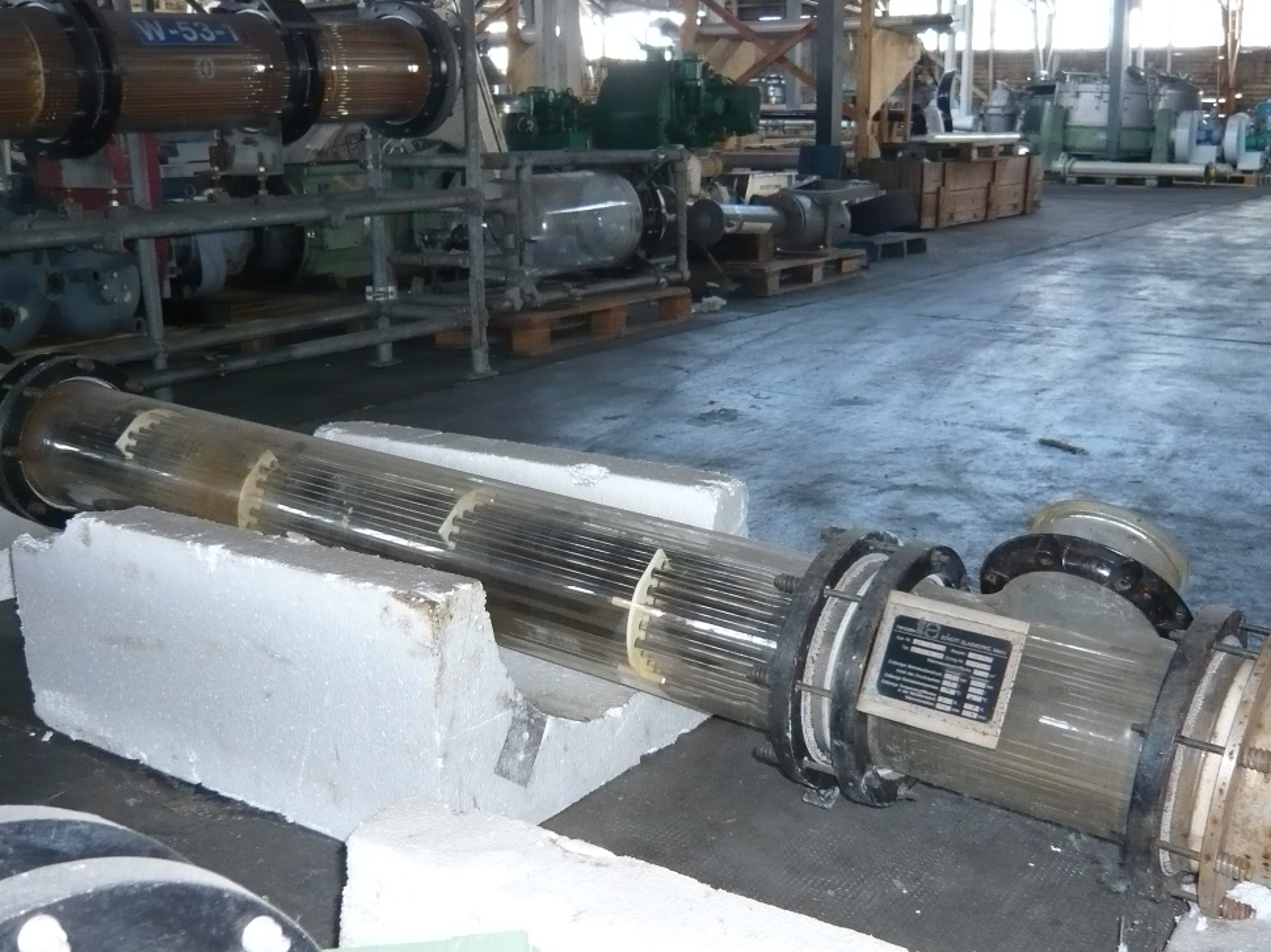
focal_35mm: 37
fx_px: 1358
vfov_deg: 38.5
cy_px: 570
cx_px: 664
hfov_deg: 50.1
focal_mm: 4.6
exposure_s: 1/30
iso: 250
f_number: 2.8
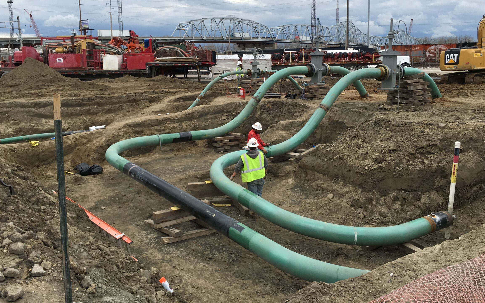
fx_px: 449
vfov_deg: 37.1
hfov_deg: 56.7
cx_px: 232
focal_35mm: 34
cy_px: 122
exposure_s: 1/884
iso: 25
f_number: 2.2
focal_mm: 4.15
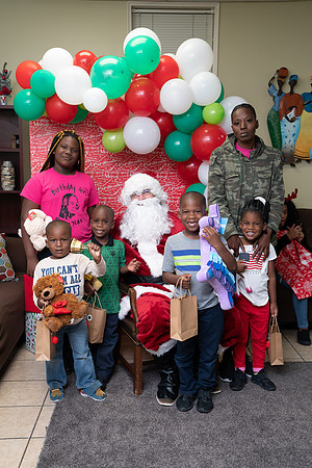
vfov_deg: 47.4
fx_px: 533
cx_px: 156
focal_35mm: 41
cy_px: 234
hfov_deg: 32.6
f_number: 5
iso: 640
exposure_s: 1/80
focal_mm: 41
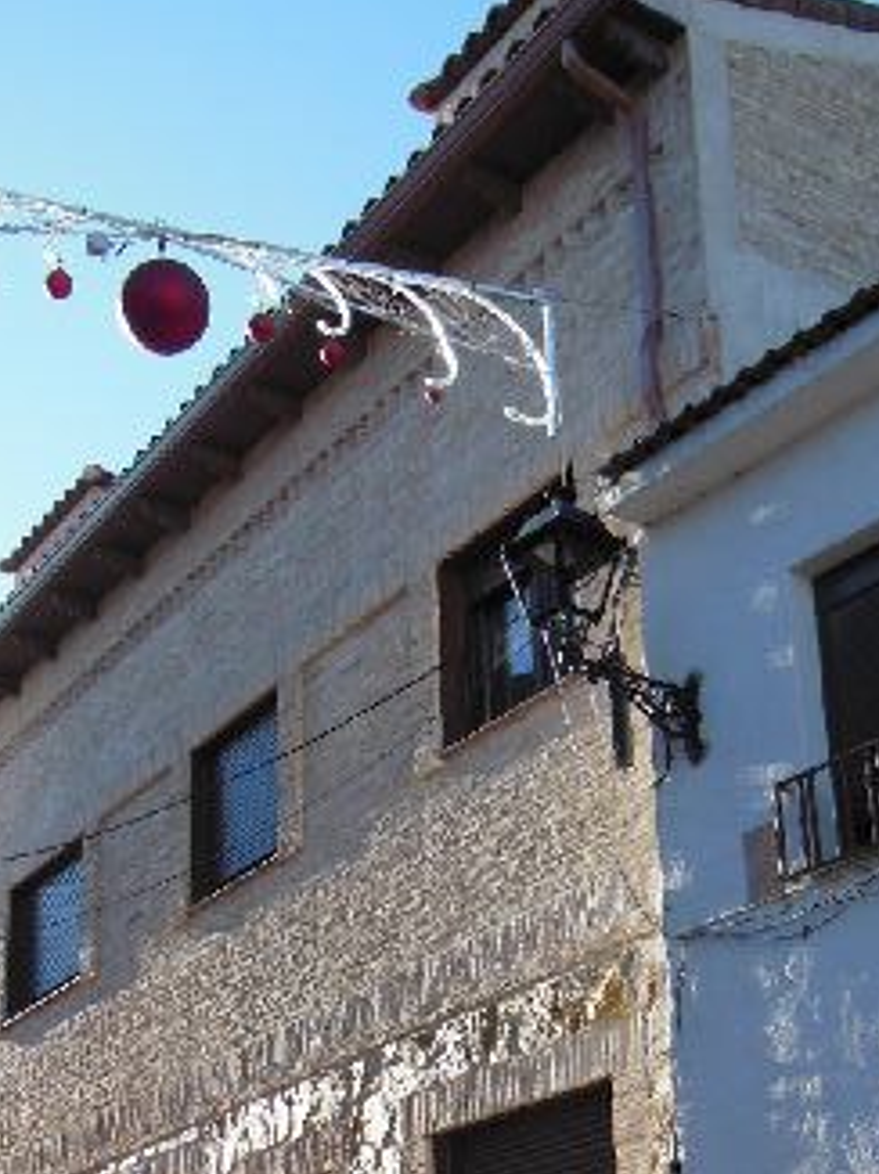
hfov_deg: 25.6
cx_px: 389
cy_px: 962
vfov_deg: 32.7
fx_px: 1932
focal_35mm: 57
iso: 125
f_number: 3.7
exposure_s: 1/500
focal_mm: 5.2
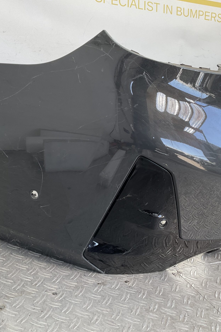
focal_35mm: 41
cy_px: 165
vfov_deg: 47.4
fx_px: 377
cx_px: 105
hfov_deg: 32.6
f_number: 1.8
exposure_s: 1/100
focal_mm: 3
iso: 20
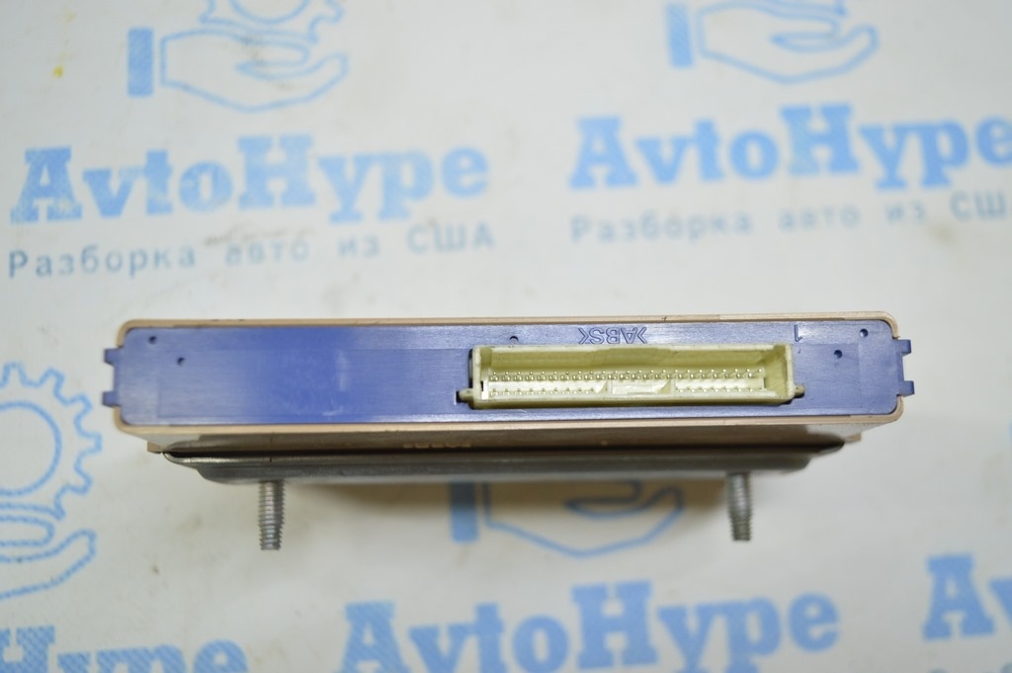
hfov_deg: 48.0
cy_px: 336
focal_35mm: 40
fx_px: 1138
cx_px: 506
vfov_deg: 33.0
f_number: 4
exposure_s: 1/60
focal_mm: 27
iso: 400
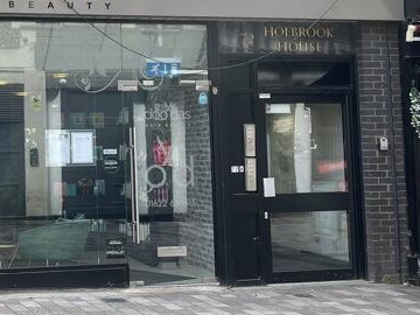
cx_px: 32
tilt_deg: +5.2
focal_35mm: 74
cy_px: 78
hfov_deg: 25.4
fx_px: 898
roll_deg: +1.1
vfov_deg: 19.8
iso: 32
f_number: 1.6
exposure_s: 1/615
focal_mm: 4.2
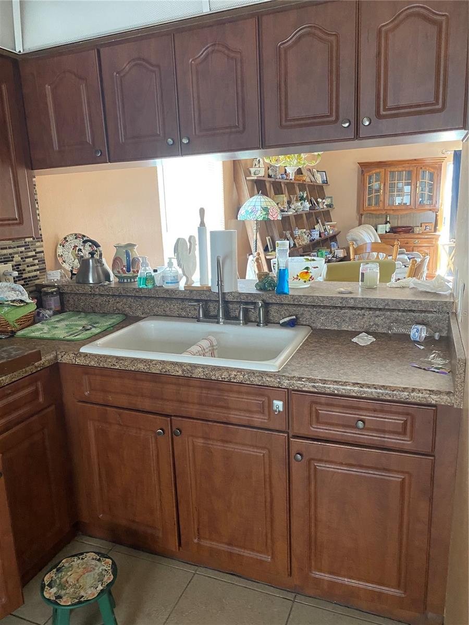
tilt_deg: -13.1
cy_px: 312
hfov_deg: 53.1
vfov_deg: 67.3
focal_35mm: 26
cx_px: 234
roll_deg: +2.0
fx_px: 470
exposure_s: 1/49
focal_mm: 4.25
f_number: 1.8
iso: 500
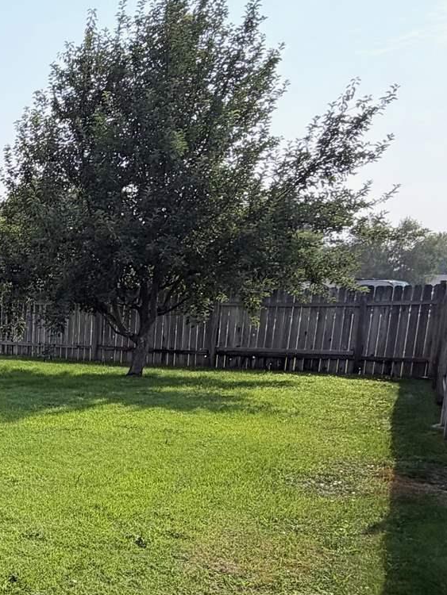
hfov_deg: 25.4
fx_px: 740
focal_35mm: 43
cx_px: -223
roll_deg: +0.1
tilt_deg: -7.1
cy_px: 405
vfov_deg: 43.1
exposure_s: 1/1105
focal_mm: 2.22
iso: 20
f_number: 2.2
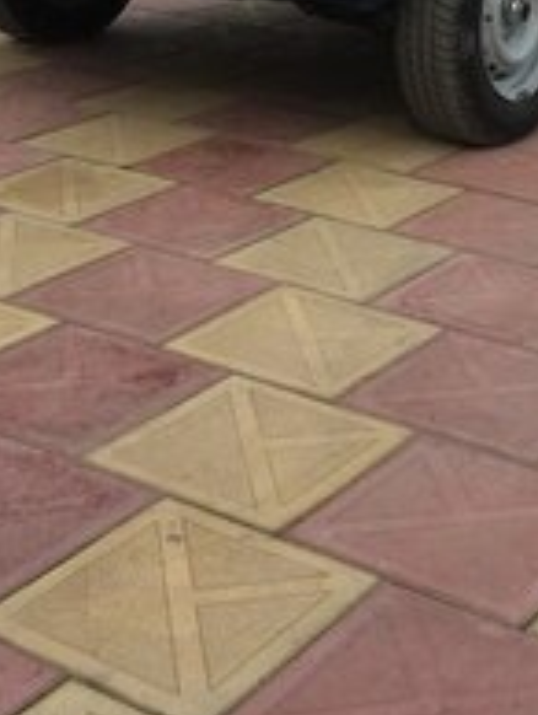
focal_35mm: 74
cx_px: 413
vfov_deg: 23.9
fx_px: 1530
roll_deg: -2.3
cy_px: -151
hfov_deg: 19.8
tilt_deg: -2.8
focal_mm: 4.15
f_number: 2.2
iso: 32
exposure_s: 1/1464
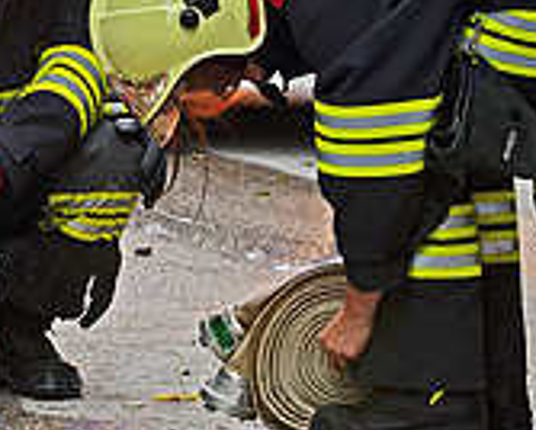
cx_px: 5
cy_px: 63
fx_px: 4447
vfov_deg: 5.5
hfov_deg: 6.9
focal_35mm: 280
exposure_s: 1/125
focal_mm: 70
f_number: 5.3
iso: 400
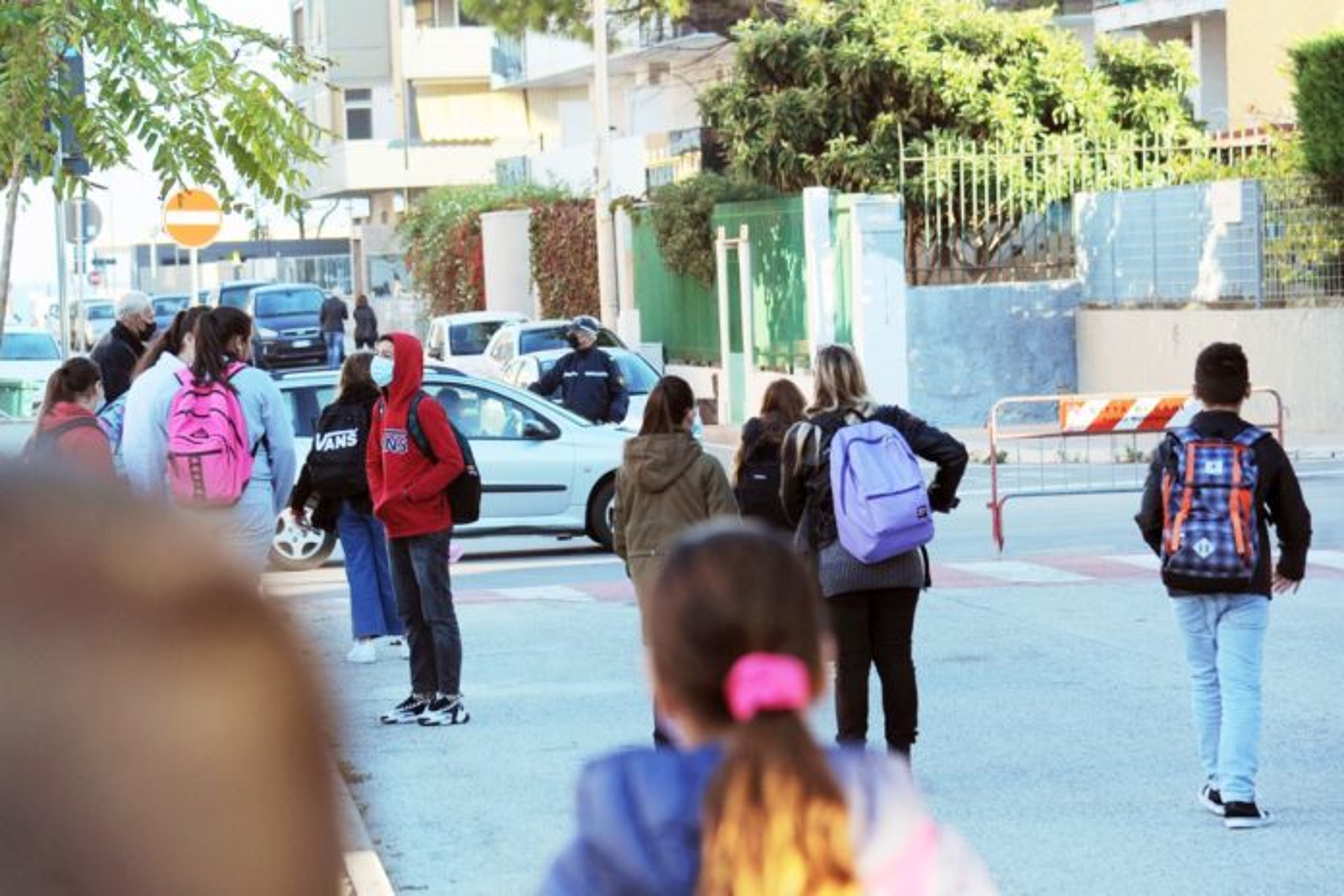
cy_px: 448
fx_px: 4480
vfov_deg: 11.4
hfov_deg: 17.1
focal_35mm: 120
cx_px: 672
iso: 500
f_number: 5.6
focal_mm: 120
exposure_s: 1/320
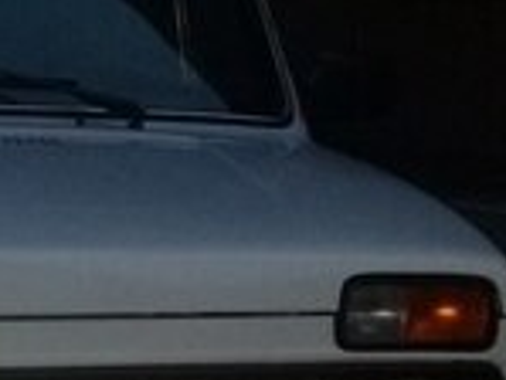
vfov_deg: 13.6
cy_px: 567
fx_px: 1507
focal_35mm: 103
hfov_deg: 18.4
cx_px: -31
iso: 250
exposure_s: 1/33
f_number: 2.2
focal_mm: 3.3
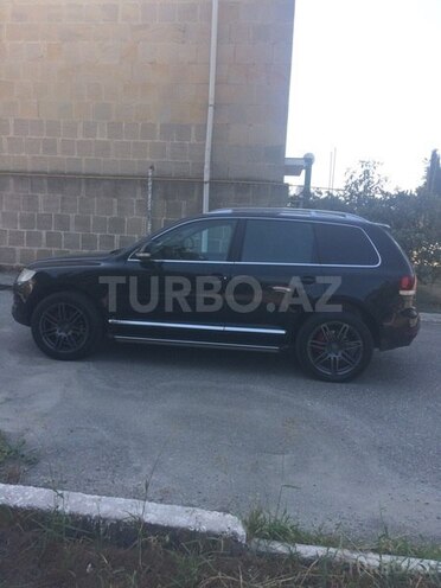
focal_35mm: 29
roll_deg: -2.1
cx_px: 220
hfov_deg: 48.2
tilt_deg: -9.6
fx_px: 493
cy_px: 294
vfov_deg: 61.7
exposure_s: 1/805
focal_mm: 4.15
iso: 32
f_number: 2.2
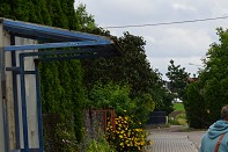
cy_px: 154
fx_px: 1138
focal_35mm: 180
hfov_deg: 10.2
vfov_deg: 7.6
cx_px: 507
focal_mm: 39.4
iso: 100
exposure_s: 1/80
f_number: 13
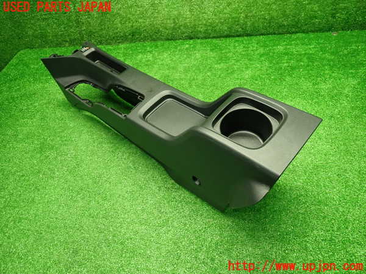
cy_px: 137
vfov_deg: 54.9
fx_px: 264
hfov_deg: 69.4
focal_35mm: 25
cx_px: 183
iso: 250
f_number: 2
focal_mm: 4.5
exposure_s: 1/30
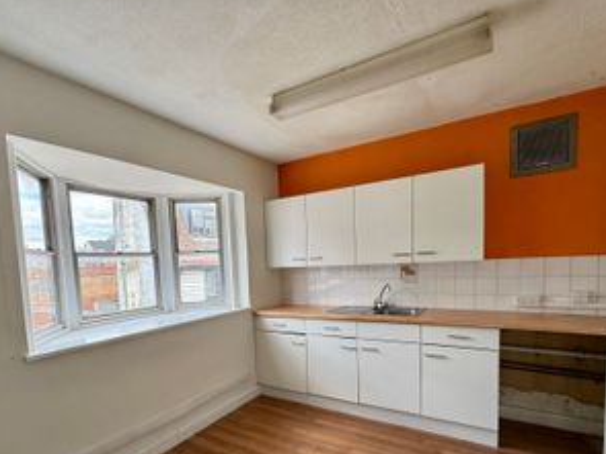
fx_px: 332
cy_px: 290
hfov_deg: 84.4
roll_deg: +2.8
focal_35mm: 19
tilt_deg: -0.5
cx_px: 273
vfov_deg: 67.4
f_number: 2.2
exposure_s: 1/99
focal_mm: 2.22
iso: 50
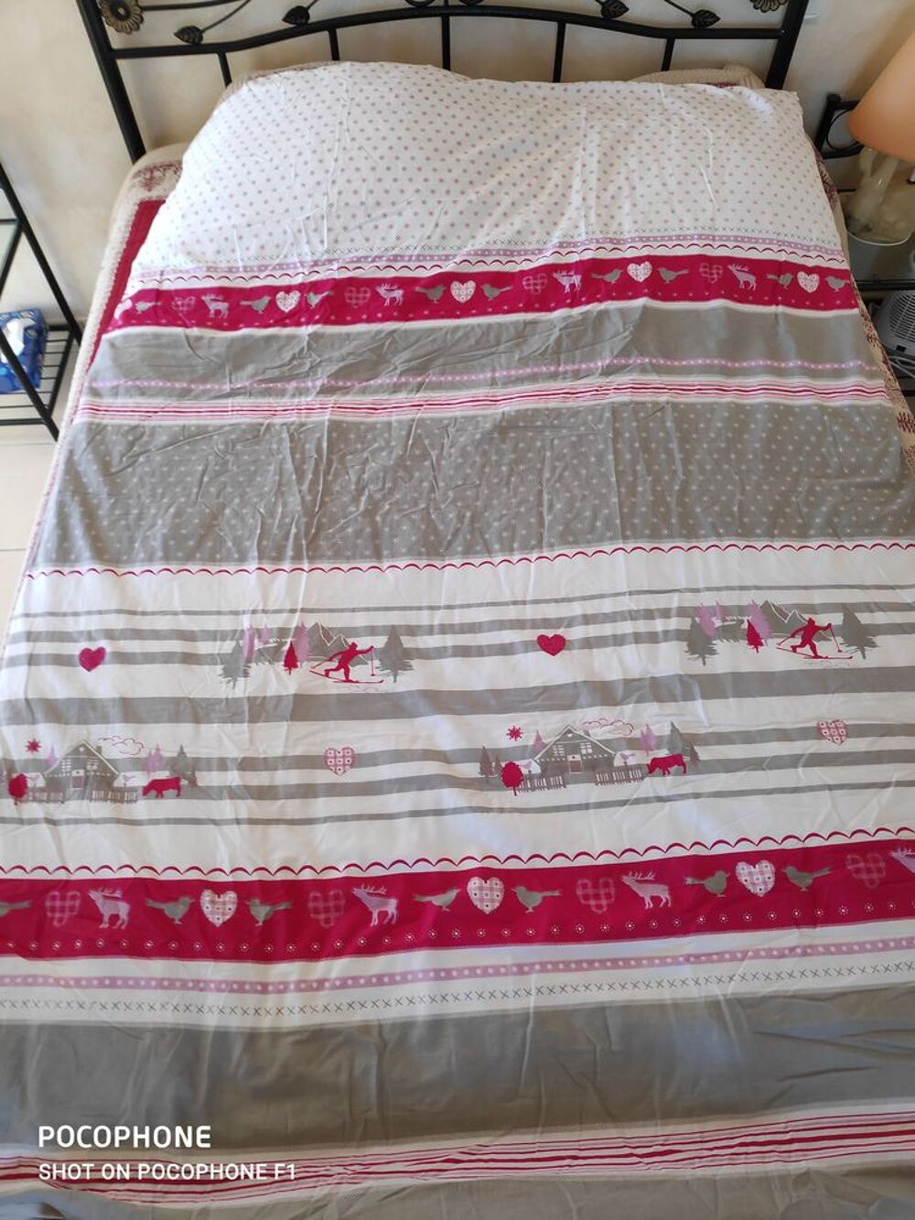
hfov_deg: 66.0
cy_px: 610
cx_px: 458
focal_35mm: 20
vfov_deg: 81.7
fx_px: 705
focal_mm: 3.94
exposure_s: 1/100
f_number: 1.9
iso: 224
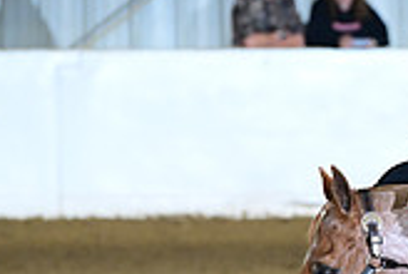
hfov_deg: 3.1
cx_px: 689
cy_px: 367
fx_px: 7618
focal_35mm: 671
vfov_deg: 2.1
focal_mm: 190
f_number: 4.5
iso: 2500
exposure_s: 1/200
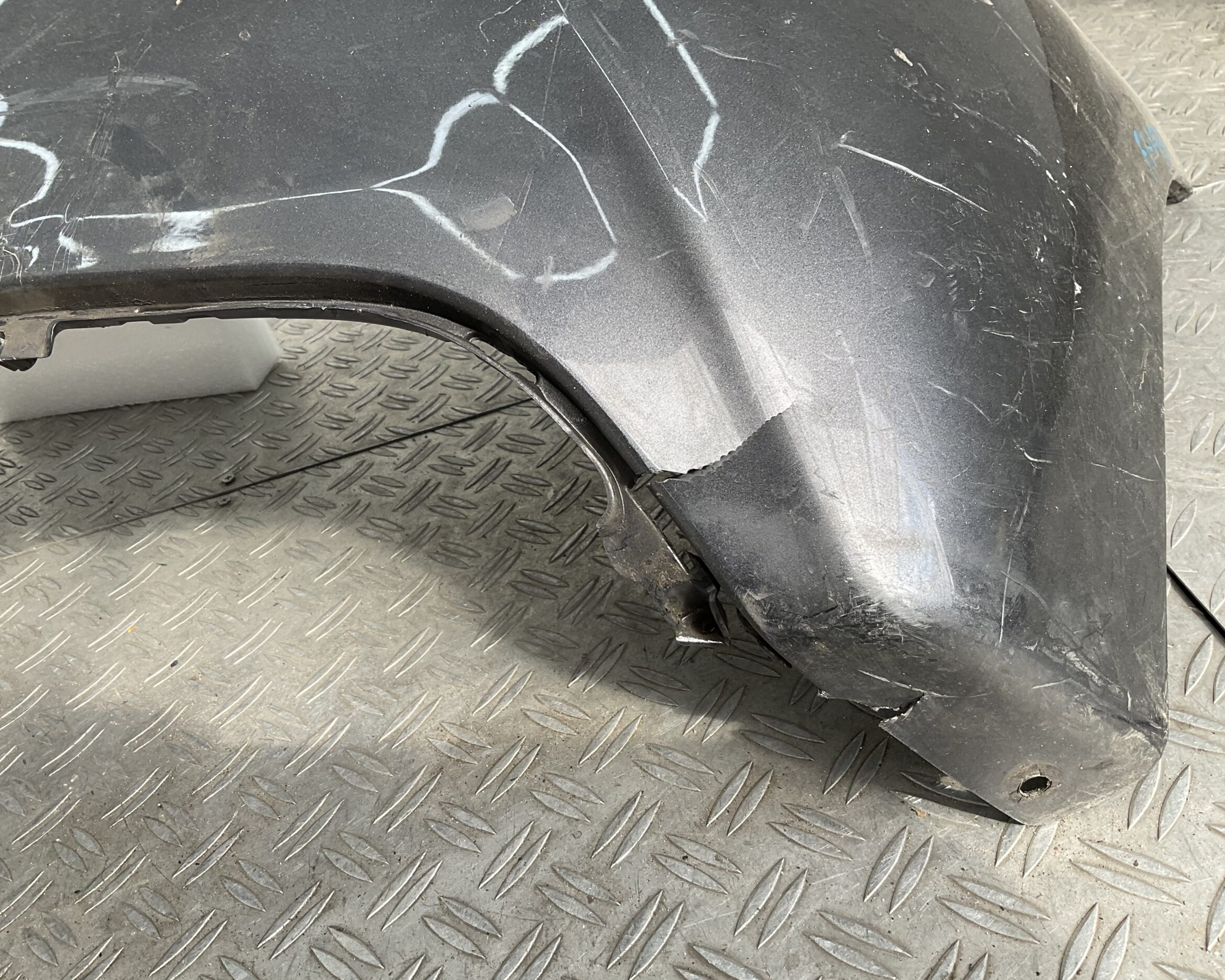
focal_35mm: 31
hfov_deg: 57.1
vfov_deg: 47.1
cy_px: 485
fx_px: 1124
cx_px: 562
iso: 16
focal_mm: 3
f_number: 1.8
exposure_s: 1/147
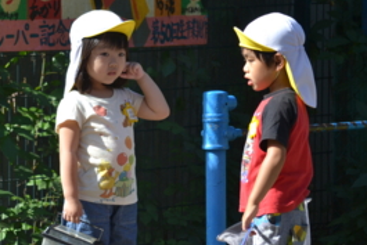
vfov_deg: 3.0
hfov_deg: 4.5
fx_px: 4620
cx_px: 126
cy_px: 117
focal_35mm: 453
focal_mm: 200
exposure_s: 1/500
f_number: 5.6
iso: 250
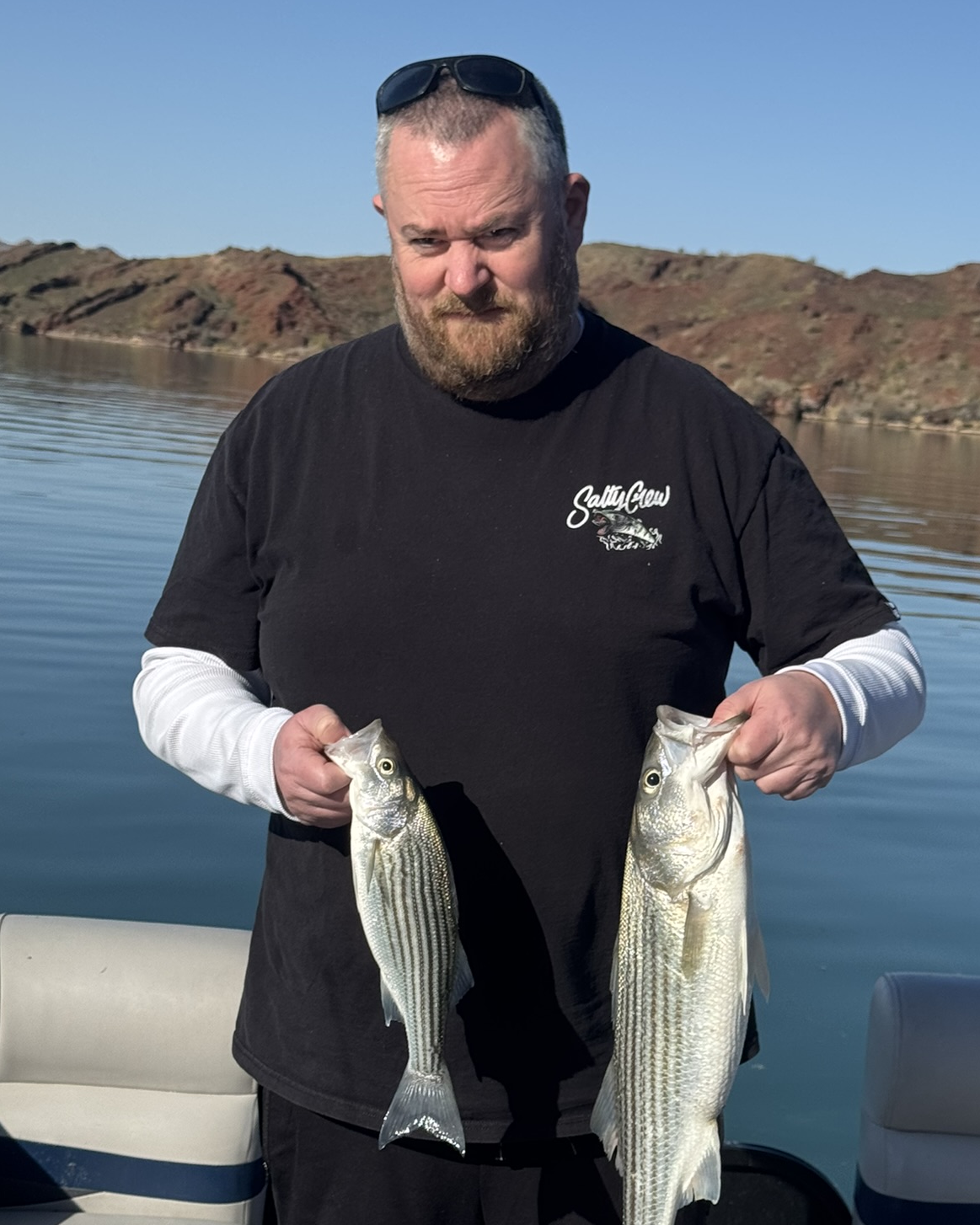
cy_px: 639
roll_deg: -5.4
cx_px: 605
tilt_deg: -5.9
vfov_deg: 28.7
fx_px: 2393
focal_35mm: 66
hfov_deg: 23.1
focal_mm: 6.76
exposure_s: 1/5848
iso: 64
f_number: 1.78
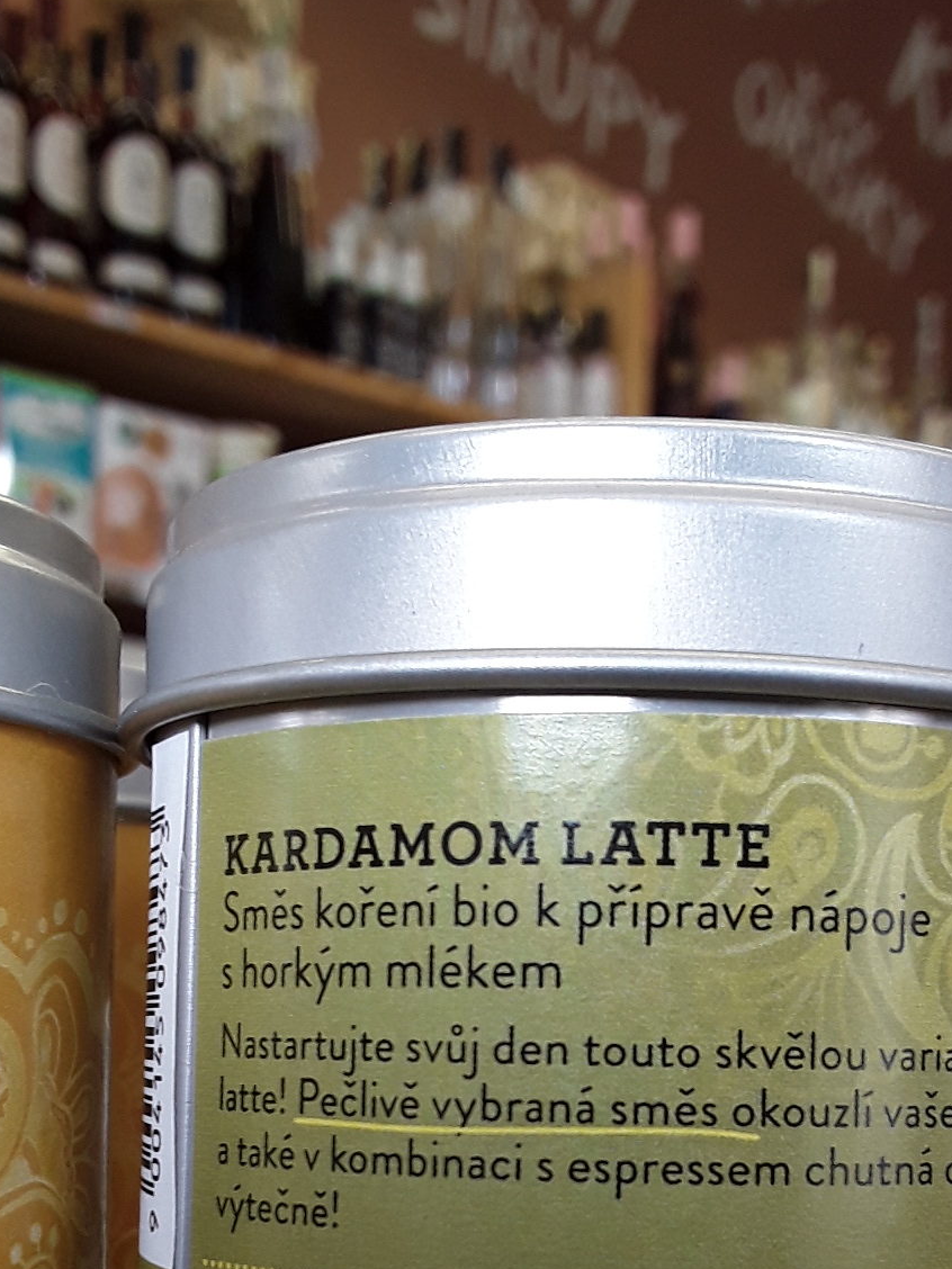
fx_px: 1797
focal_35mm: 49
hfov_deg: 29.6
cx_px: 581
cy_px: 1030
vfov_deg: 37.4
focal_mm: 2.91
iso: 50
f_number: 1.9
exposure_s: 1/50
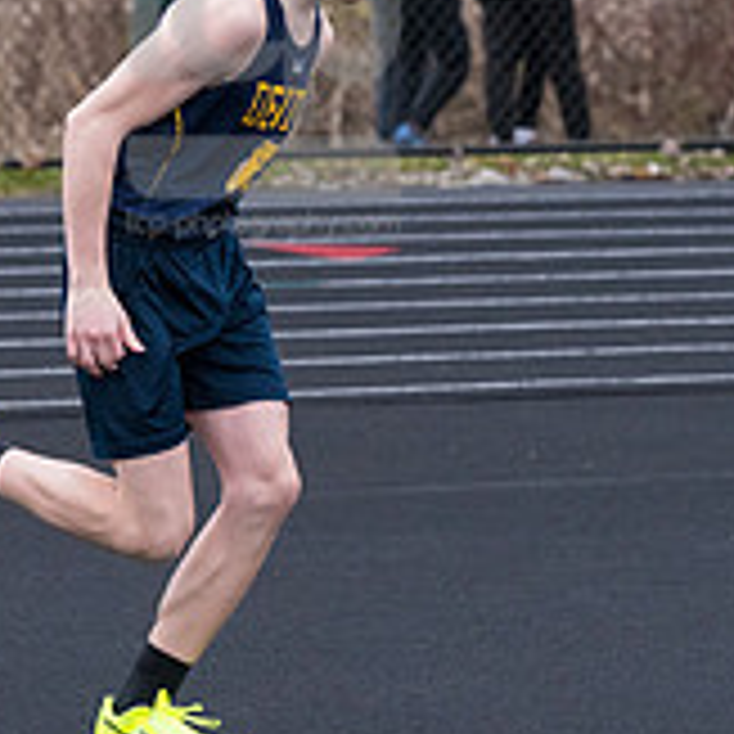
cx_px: 266
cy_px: 79
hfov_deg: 3.9
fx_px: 10891
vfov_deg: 3.9
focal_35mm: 454
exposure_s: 1/2000
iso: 2000
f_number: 5
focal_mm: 150
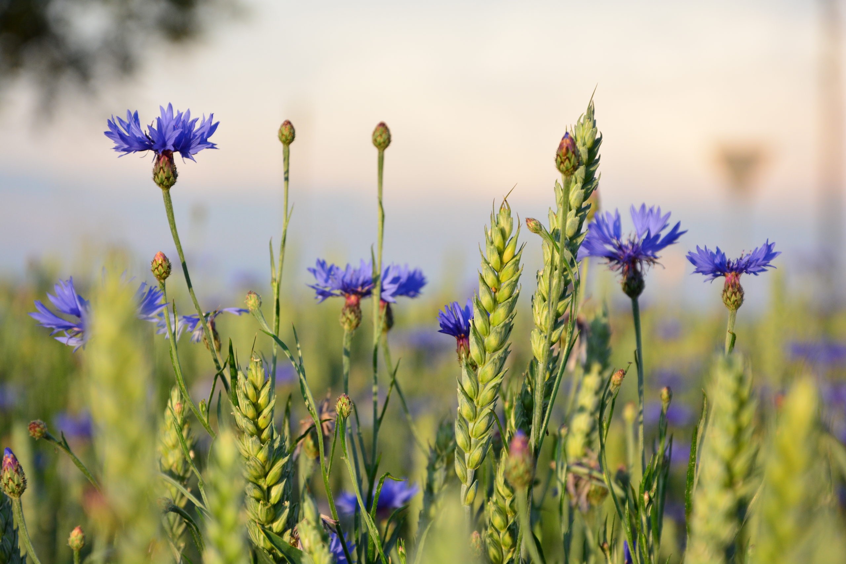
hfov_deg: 15.2
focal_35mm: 135
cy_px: 282
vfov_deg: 10.2
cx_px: 423
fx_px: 3173
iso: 640
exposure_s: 1/800
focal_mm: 90
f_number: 7.1
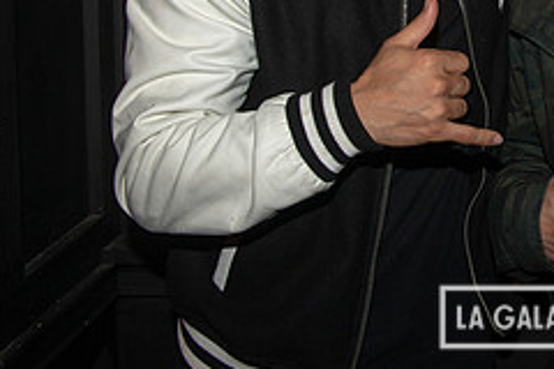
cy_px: -29
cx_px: 602
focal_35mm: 70
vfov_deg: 18.8
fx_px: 1077
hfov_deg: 26.6
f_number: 5
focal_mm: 29
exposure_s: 1/160
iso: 320
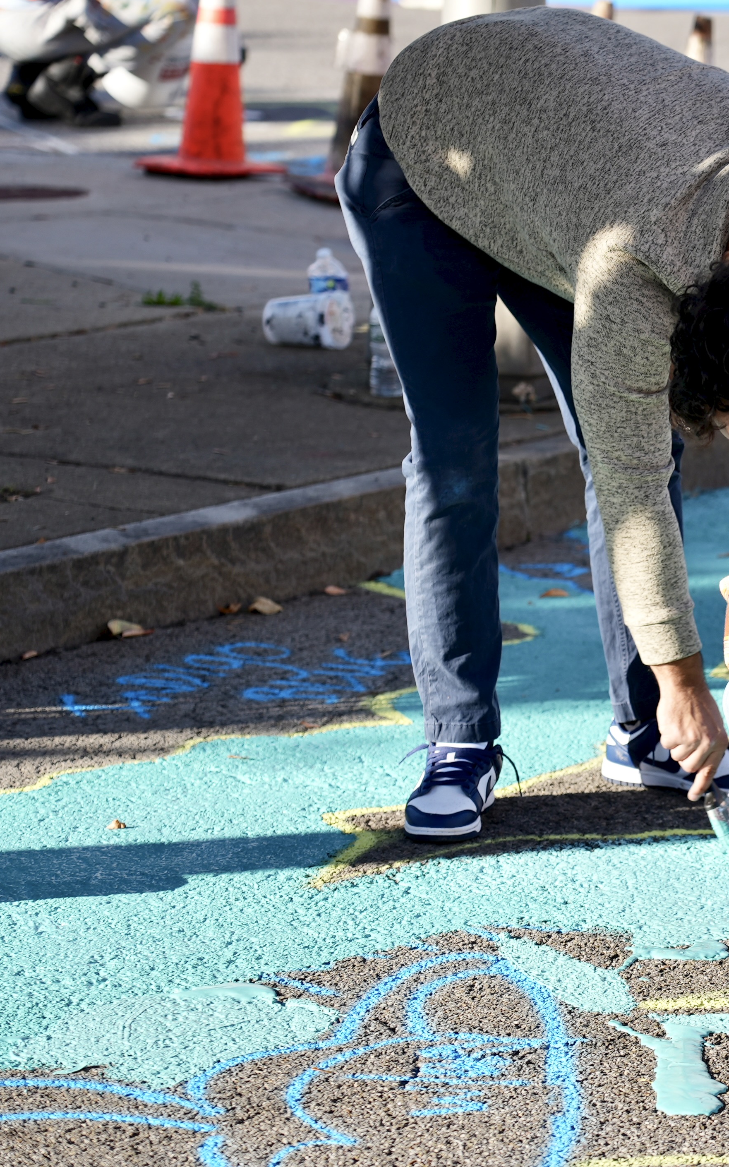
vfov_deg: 13.0
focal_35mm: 161
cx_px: 777
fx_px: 5119
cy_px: 585
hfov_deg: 8.1
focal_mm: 105
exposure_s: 1/200
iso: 80
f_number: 4.5
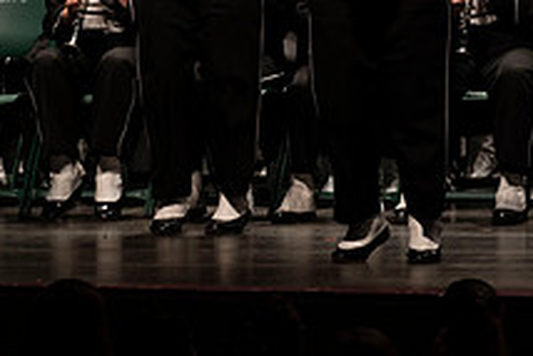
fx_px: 8015
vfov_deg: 2.5
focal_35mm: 541
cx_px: -77
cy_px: -117
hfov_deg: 3.8
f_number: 2.8
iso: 1250
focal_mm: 200
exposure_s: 1/500
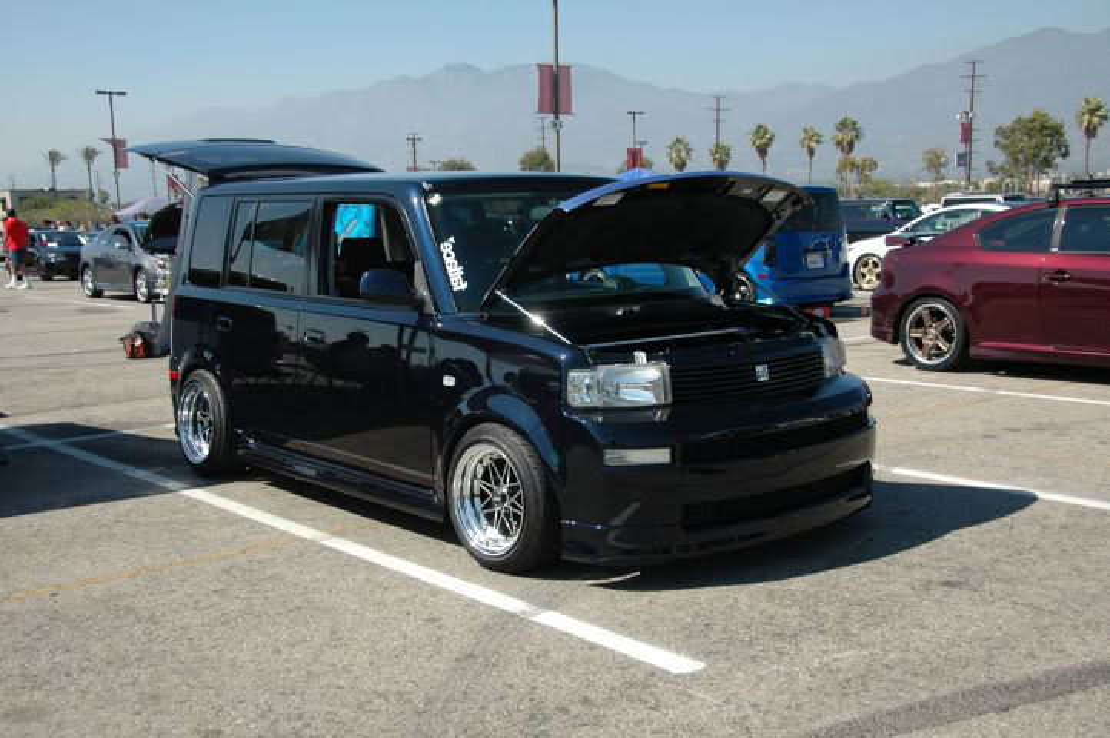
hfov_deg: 48.0
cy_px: 369
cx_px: 555
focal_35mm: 40
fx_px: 1248
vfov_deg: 33.0
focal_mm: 27
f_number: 4.5
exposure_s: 1/1600
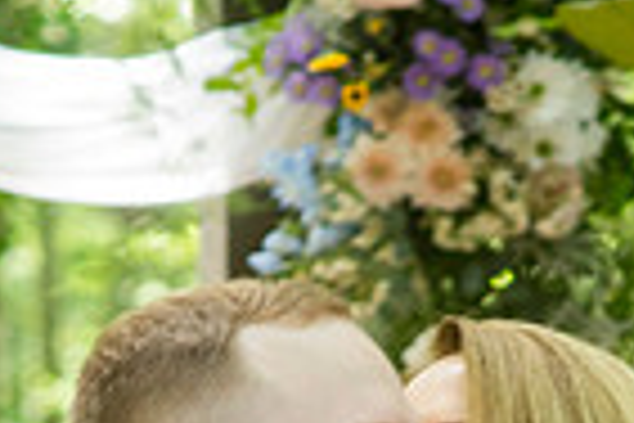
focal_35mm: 382
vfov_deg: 3.6
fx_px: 6727
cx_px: 456
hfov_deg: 5.4
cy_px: 579
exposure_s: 1/125
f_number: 4
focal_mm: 85
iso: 500
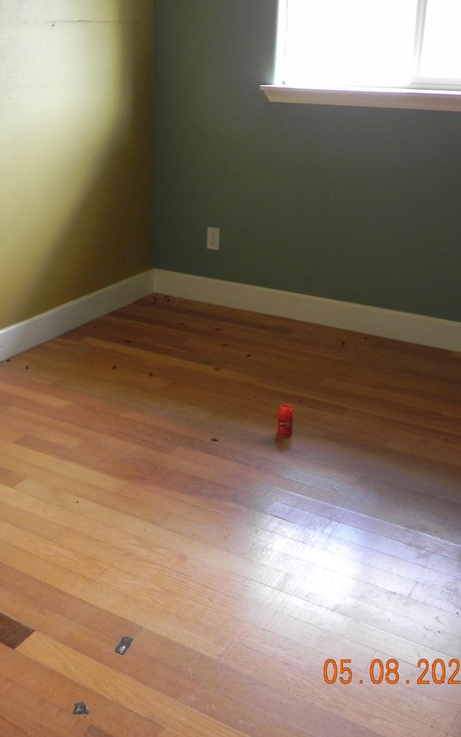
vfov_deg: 47.2
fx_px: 844
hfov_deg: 30.2
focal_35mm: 42
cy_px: 373
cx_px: 129
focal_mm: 5.2
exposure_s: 1/30
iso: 192
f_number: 2.8
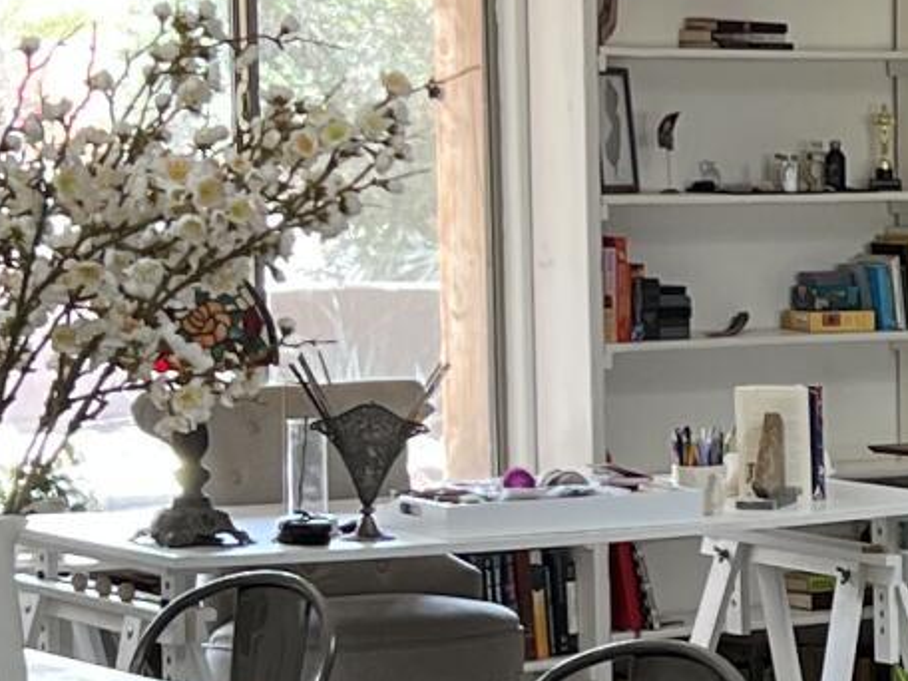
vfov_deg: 8.7
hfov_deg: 11.2
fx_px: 4485
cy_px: 583
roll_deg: +0.6
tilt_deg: -6.1
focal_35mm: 171
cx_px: 1245
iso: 64
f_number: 1.5
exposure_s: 1/120
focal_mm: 5.7
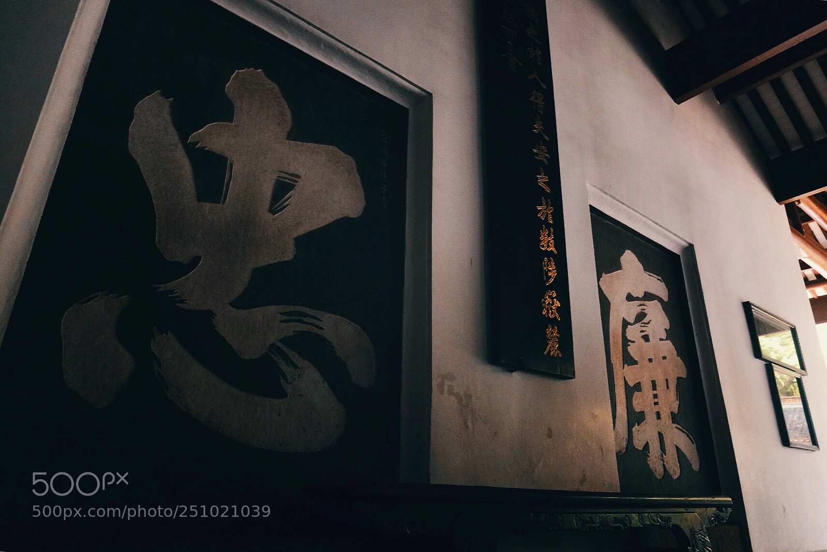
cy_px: 276
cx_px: 414
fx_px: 483
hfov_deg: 81.2
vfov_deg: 59.5
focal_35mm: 21
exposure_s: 1/60
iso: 2000
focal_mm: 14
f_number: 2.8
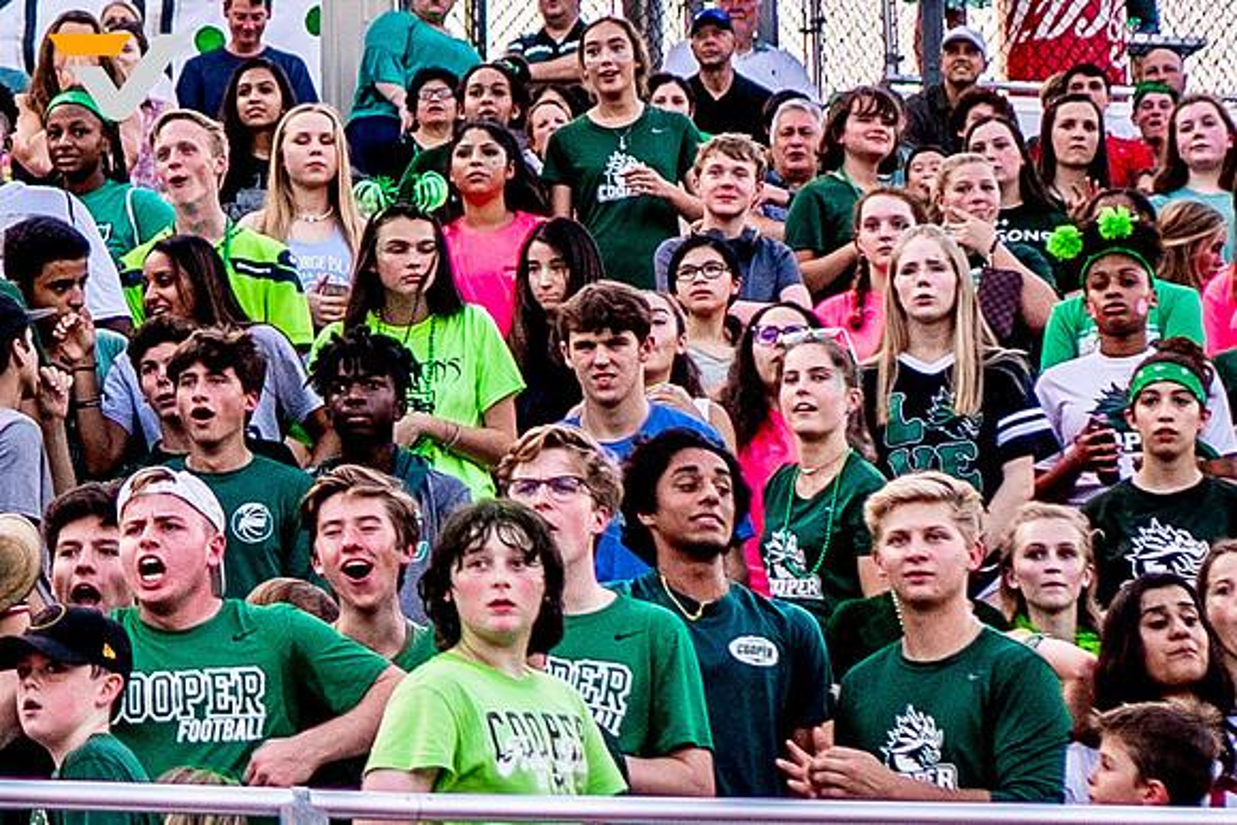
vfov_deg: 9.0
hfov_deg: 13.3
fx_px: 5224
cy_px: 172
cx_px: -34
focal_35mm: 152
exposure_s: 1/1500
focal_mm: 35
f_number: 2.4
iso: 400
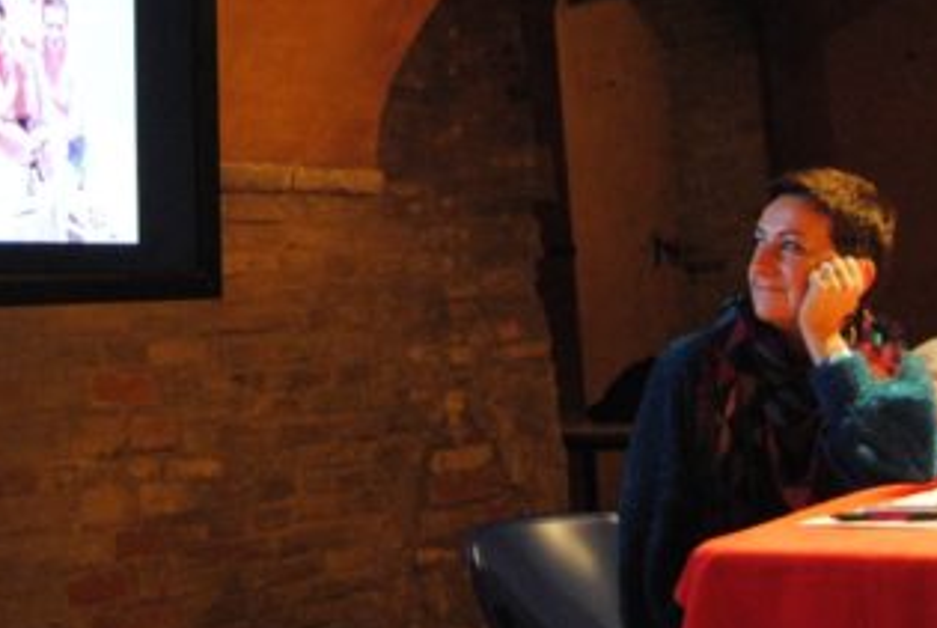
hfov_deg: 29.5
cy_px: 147
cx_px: 369
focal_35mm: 68
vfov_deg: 19.9
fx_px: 1772
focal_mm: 22
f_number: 3.5
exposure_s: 1/30
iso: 900
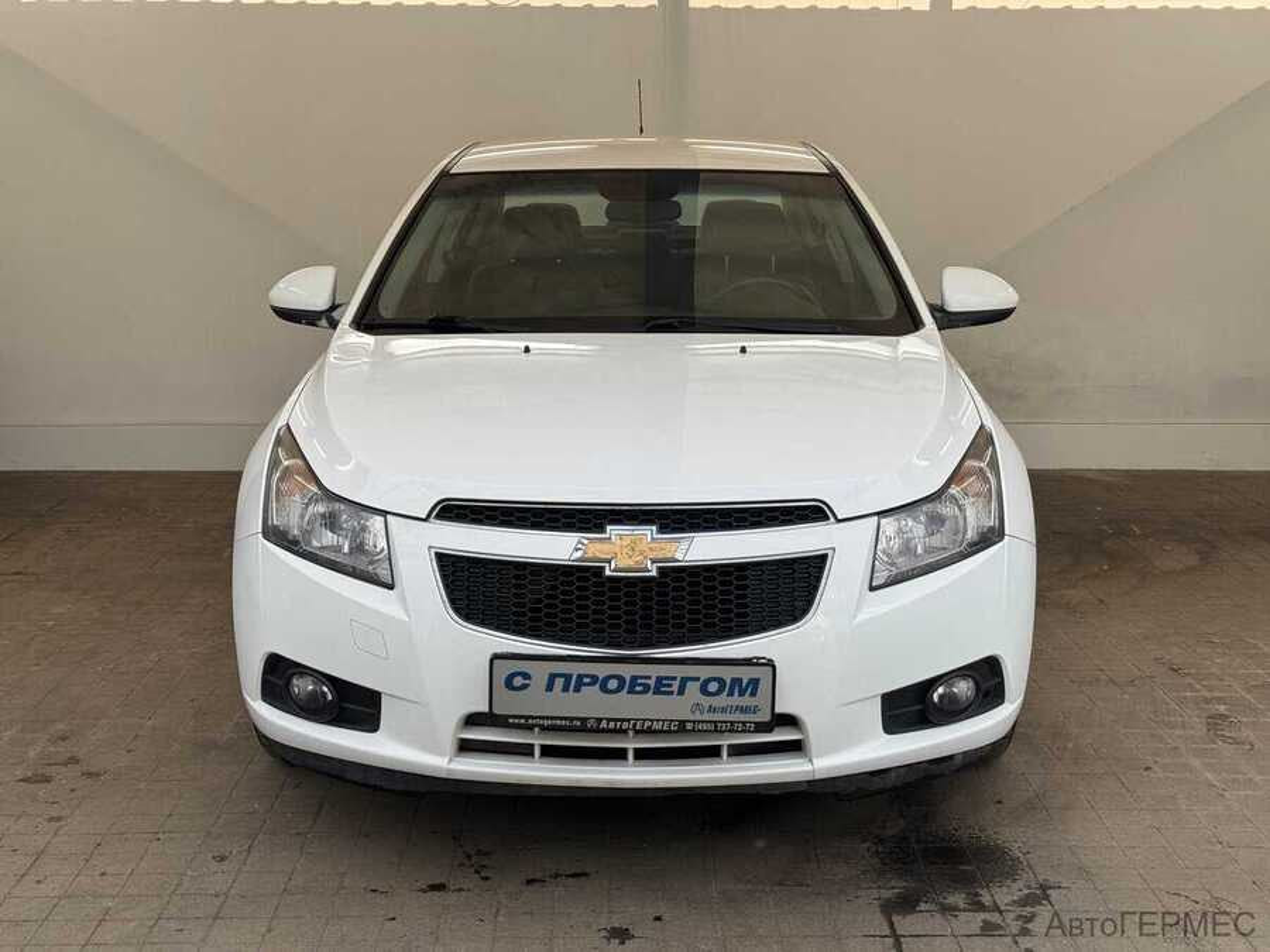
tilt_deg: -12.5
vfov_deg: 30.3
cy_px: 476
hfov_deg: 39.7
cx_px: 635
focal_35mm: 48
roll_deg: -0.8
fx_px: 1761
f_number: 1.78
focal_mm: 6.76
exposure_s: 1/1043
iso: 64
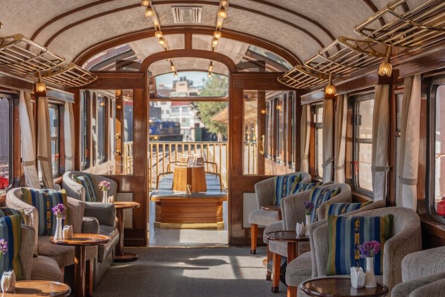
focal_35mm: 54
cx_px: 218
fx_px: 663
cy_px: 141
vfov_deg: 25.2
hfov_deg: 37.1
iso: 100
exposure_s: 1/200
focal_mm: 35.4
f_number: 2.8
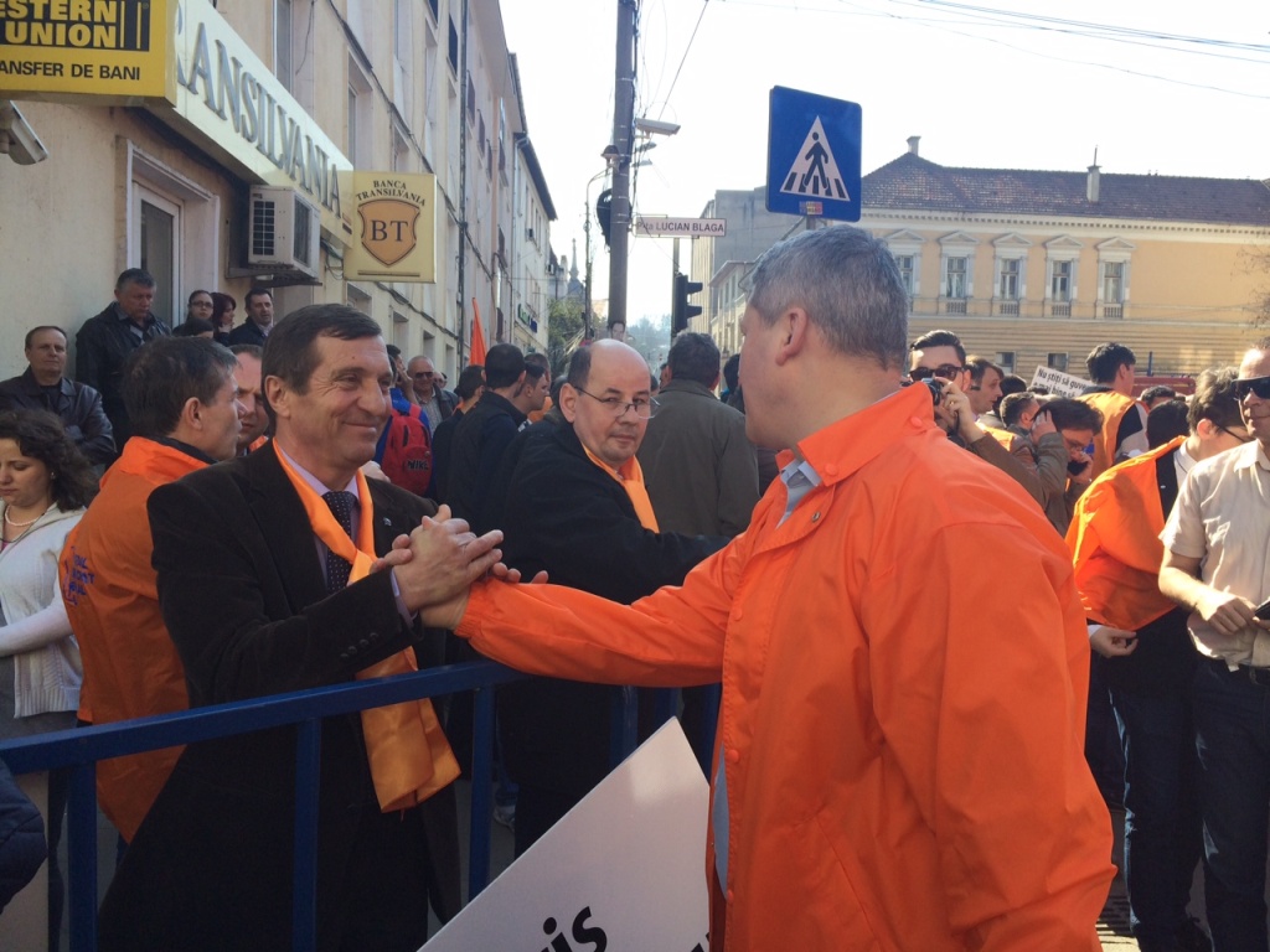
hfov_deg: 60.0
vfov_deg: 46.8
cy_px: 476
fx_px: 1101
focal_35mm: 30
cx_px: 635
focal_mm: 4.12
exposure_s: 1/695
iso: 32
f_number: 2.2
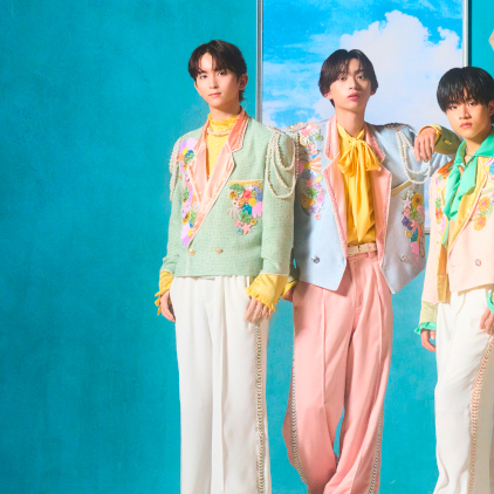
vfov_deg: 10.2
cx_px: 546
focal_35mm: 171
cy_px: 225
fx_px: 2761
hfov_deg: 10.1
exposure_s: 1/125
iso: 1600
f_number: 5.6
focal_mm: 85
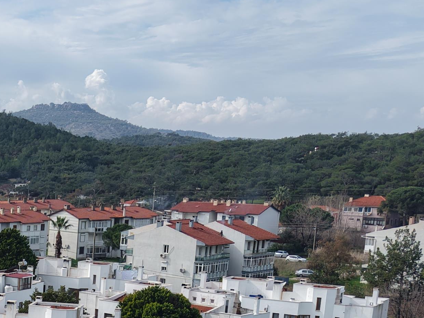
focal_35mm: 79
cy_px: 363
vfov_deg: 17.9
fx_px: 968
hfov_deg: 21.4
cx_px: -185
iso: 230
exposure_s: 1/5000
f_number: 1.8
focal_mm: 8.67
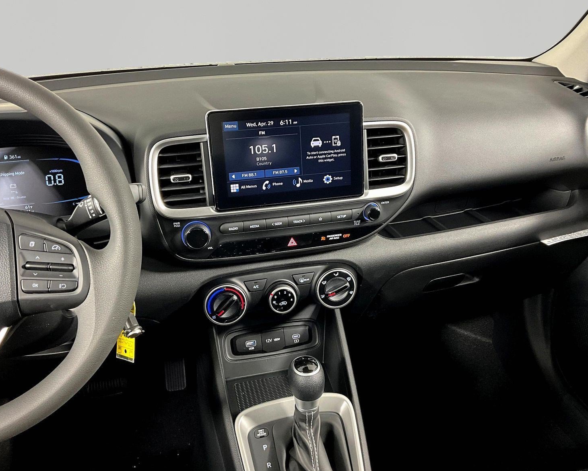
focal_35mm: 31
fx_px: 540
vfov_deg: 47.1
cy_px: 232
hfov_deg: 57.2
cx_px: 287
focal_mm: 3
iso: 160
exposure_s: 1/60
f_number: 1.8
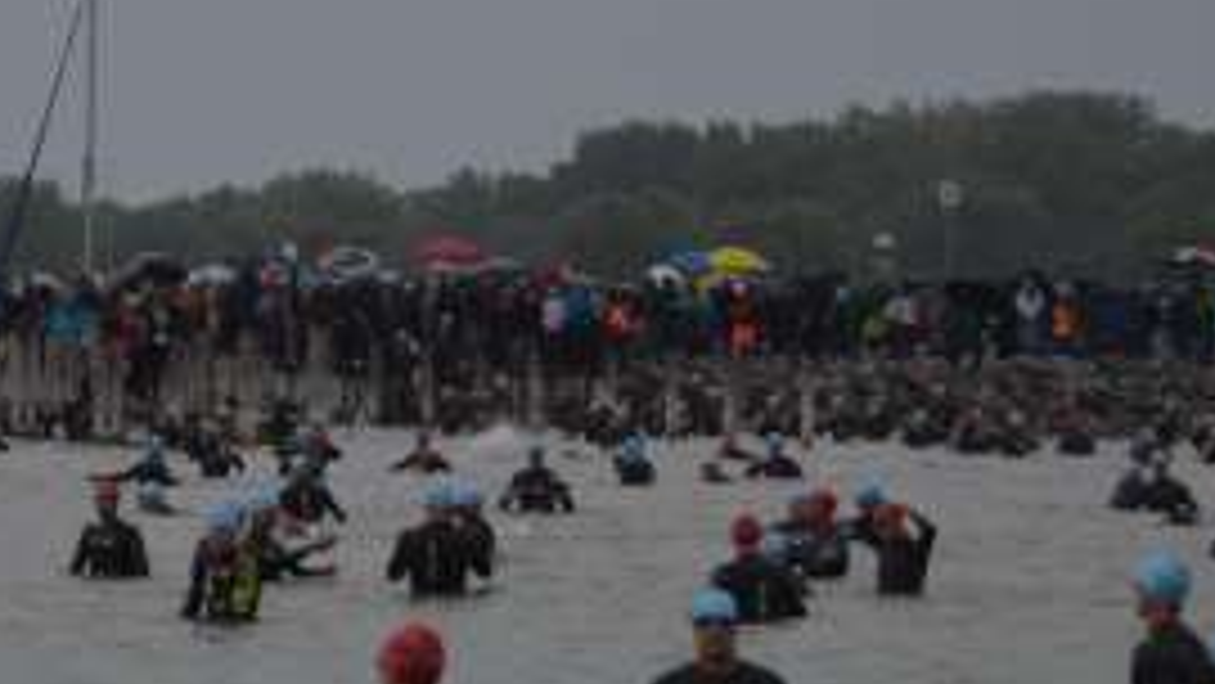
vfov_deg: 5.6
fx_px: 6960
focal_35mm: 216
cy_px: 29
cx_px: 315
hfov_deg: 10.0
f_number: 4.8
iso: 560
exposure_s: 1/250
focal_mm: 62
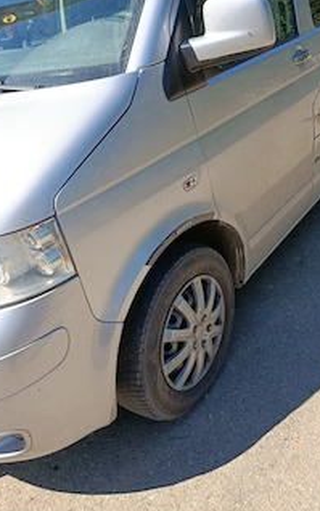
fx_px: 446
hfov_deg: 38.9
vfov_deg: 59.5
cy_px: 231
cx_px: 219
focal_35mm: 32
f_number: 1.7
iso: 50
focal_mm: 5.24
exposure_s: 1/254
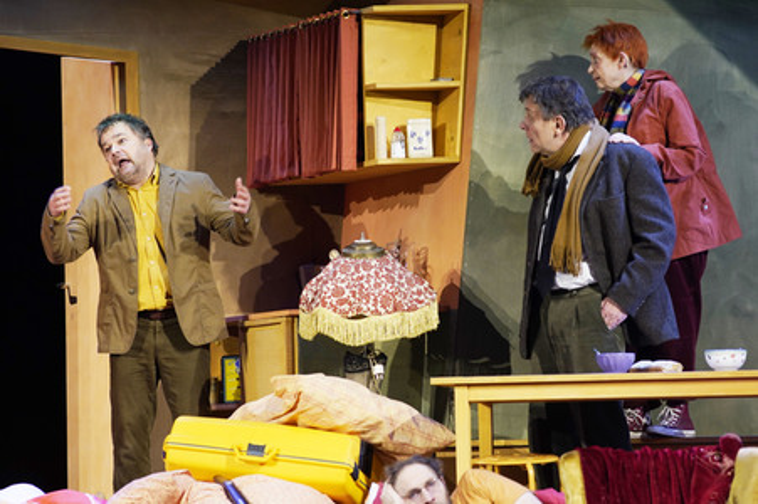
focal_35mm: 200
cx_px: 379
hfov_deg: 10.3
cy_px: 252
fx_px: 4208
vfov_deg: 6.9
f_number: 5
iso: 1600
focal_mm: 200
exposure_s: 1/250
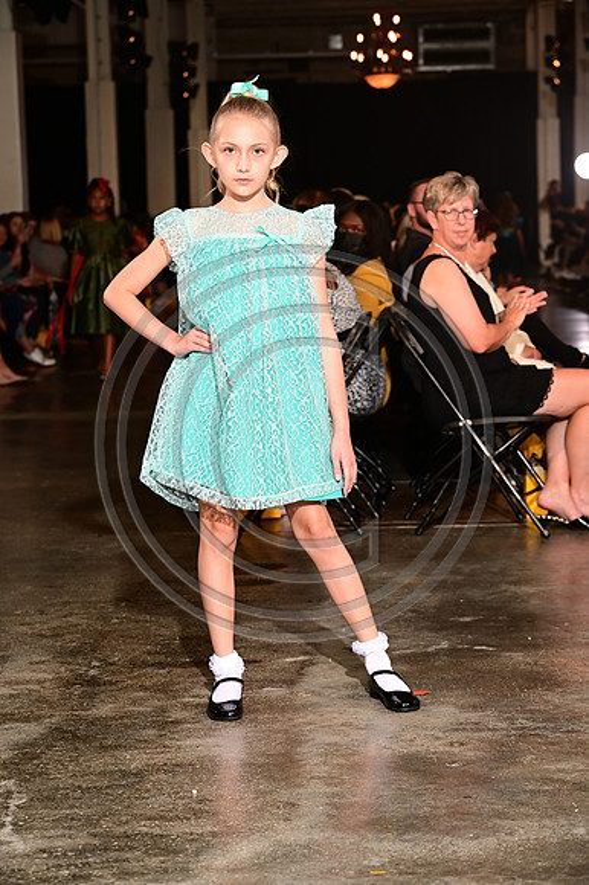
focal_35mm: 92
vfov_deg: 22.2
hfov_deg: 14.8
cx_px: 294
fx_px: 2260
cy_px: 442
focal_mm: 92
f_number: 6.3
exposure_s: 1/125
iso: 1000
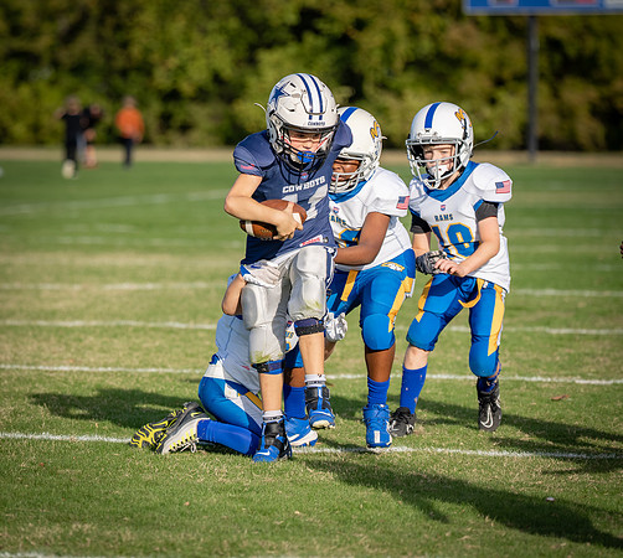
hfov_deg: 7.4
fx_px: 4785
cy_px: 249
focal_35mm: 247
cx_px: 208
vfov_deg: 6.7
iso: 100
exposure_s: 1/2500
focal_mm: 147
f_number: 2.8
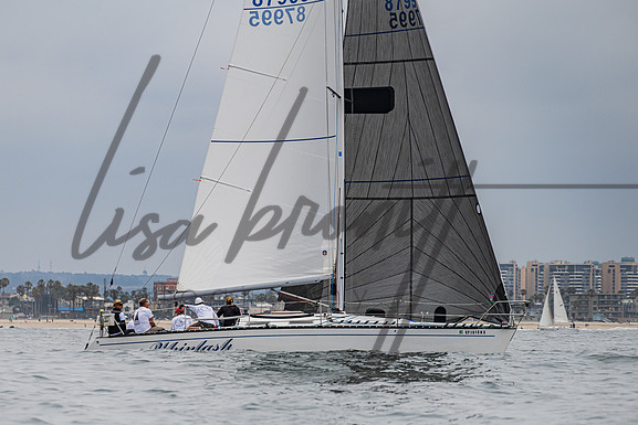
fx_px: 4538
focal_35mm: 256
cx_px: 260
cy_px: 271
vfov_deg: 5.4
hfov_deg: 8.0
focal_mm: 200
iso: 250
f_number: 6.3
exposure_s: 1/1250
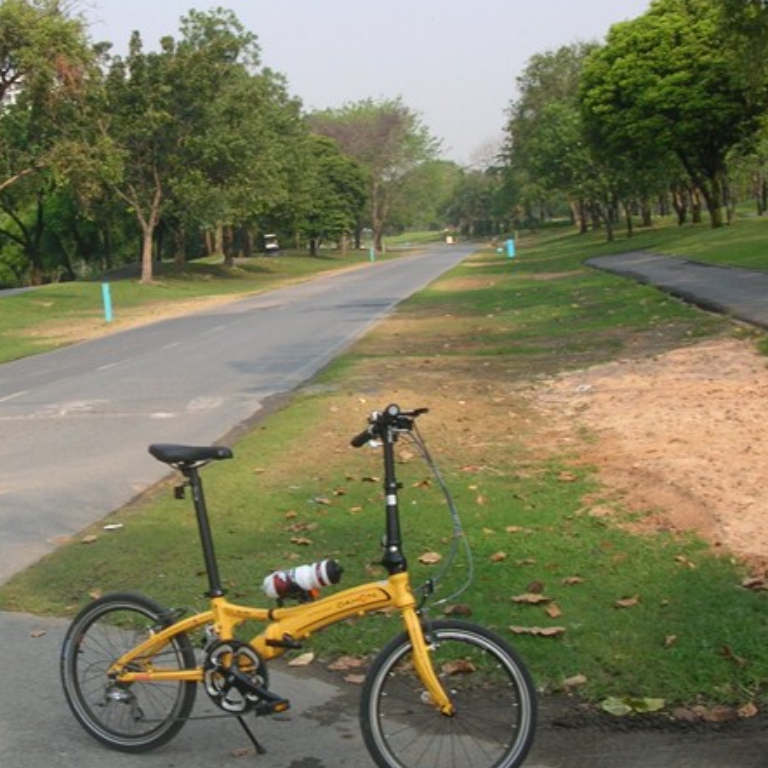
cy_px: 352
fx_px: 1406
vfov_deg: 30.5
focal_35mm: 56
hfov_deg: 30.0
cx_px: 189
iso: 50
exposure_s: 1/155
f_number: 5.6
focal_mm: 5.8
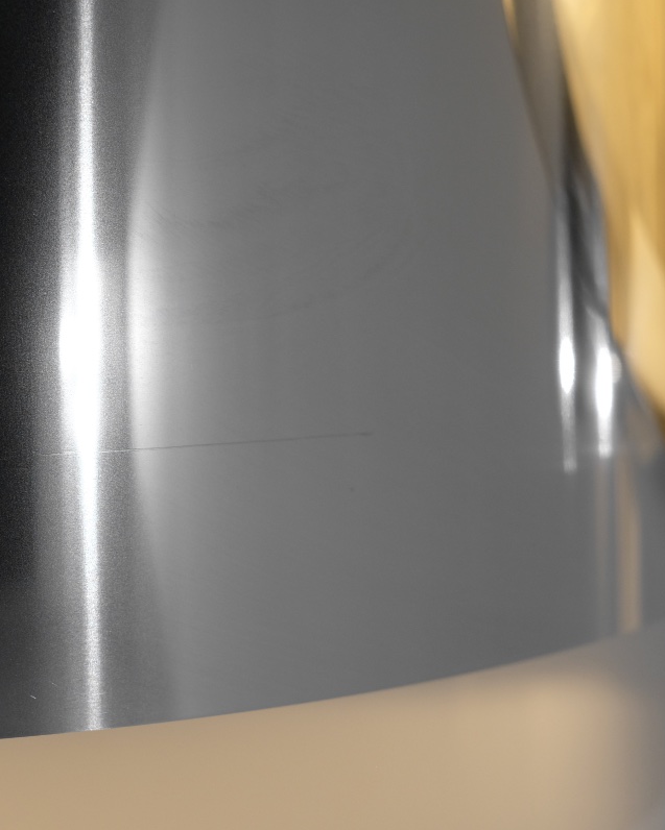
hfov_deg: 20.3
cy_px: 415
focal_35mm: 75
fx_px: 1845
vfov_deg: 25.4
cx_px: 159
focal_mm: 35
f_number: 4.5
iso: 800
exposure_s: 1/220
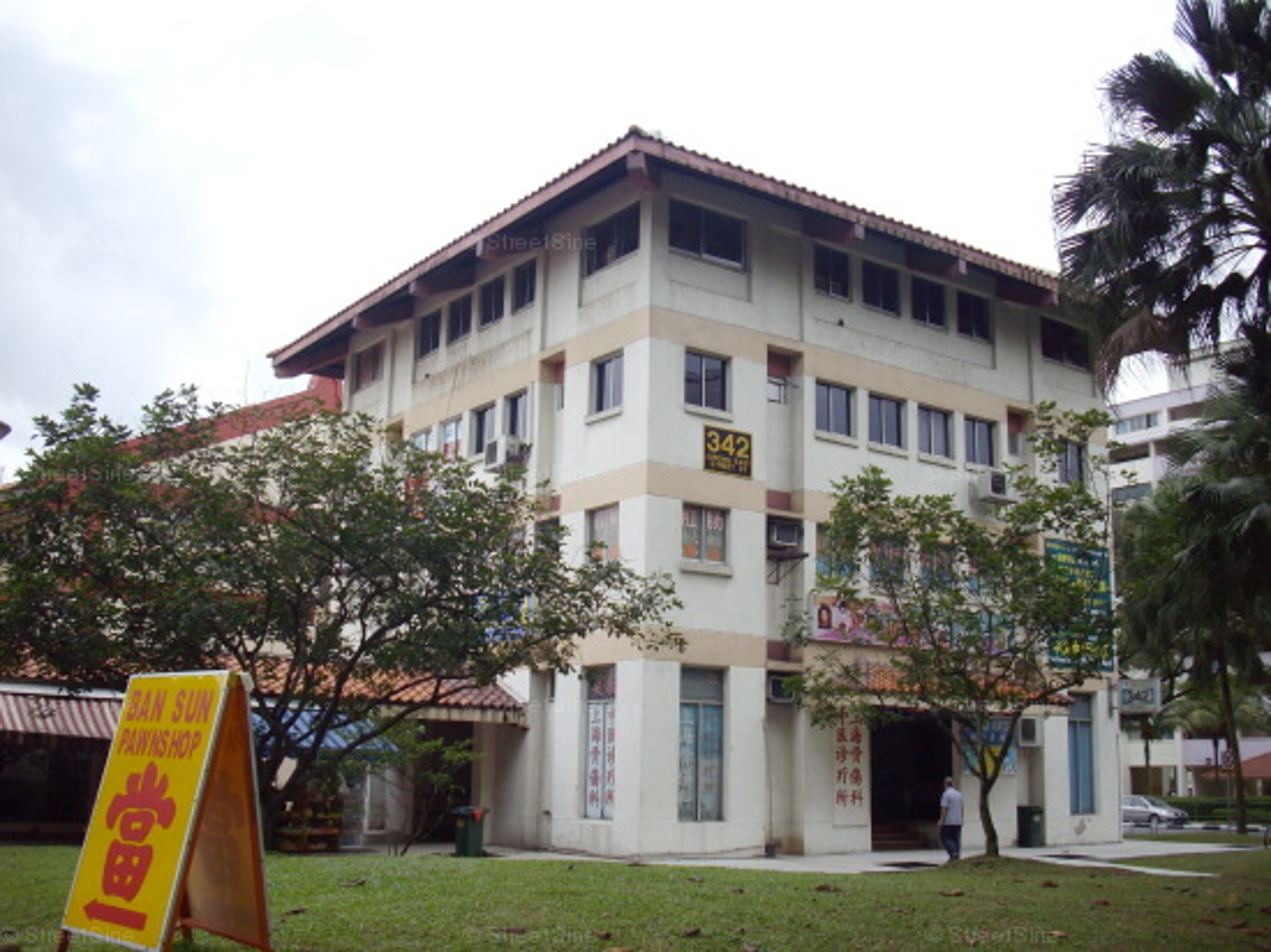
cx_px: 636
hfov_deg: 50.2
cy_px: 476
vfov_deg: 38.6
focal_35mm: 37
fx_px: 1358
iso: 80
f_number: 5.6
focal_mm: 6.2
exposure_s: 1/250
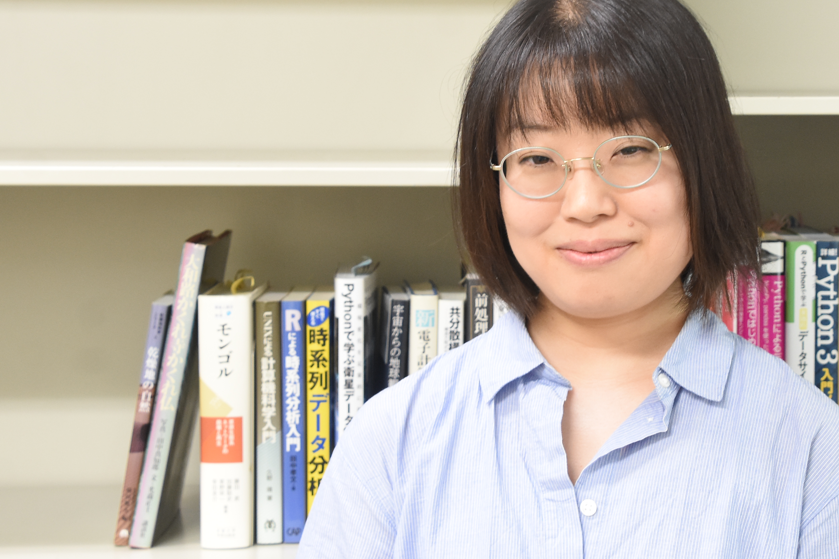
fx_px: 2307
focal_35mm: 99
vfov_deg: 13.8
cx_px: 575
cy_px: 198
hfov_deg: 20.5
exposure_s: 1/25
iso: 1250
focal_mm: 40
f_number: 5.6
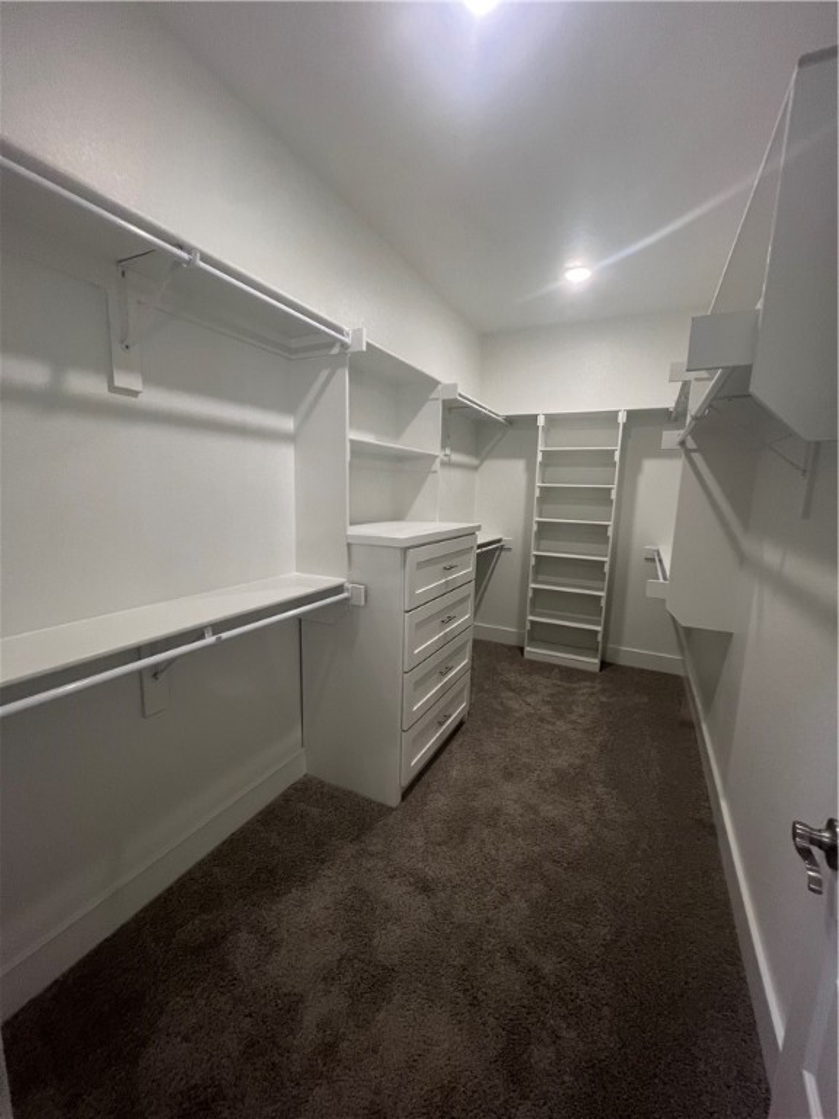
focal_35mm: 13
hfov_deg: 89.9
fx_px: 420
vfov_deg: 106.2
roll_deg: -1.3
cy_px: 560
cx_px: 420
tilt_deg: -8.6
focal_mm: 1.57
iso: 125
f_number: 1.8
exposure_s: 1/60
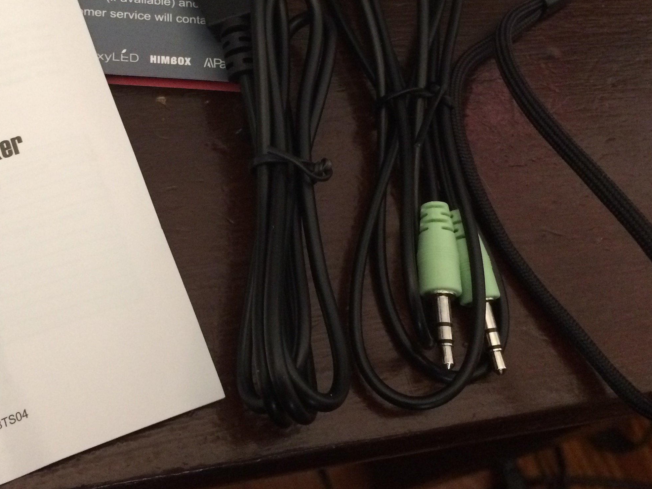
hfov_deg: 39.2
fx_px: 904
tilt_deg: -59.1
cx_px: 224
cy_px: 133
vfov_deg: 29.9
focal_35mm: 48
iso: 320
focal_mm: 4.15
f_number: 2.2
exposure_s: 1/25
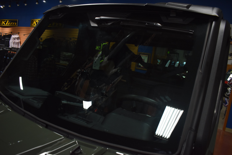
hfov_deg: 67.3
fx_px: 174
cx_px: 116
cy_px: 78
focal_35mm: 27
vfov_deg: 48.0
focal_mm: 18
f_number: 3.5
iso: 800
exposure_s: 1/125
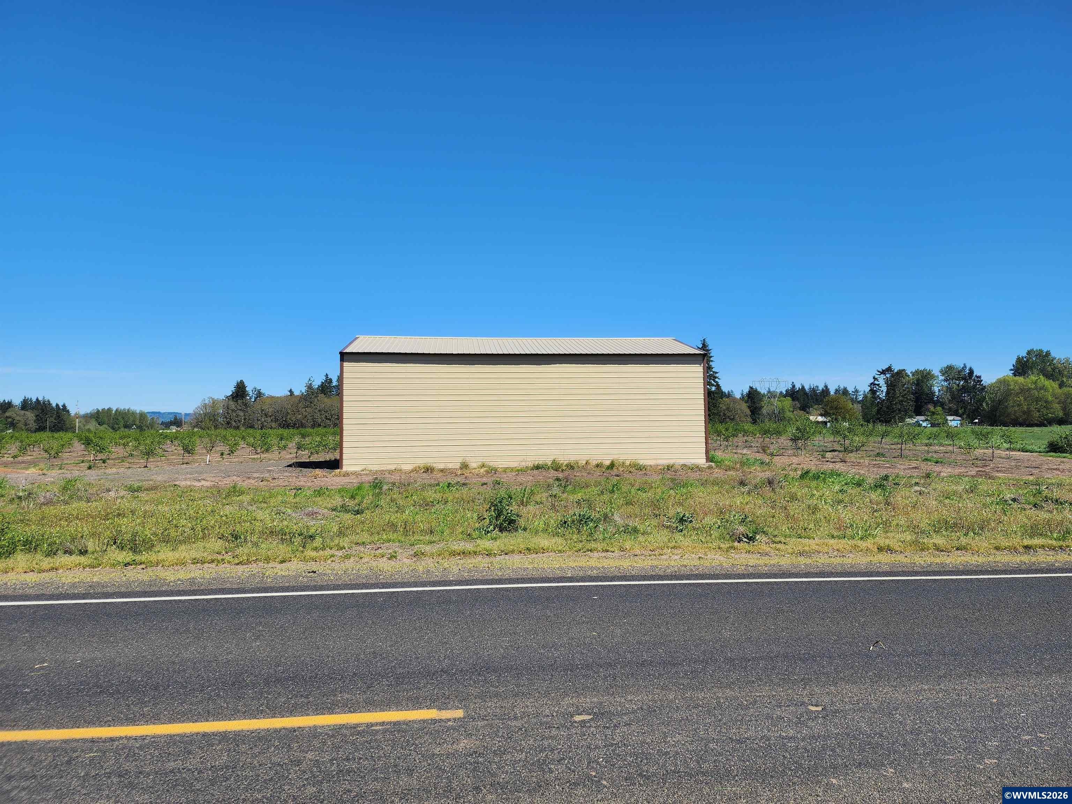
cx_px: 536
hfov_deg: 73.9
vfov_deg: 58.9
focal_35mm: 23
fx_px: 712
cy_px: 402
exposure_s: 1/1142
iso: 12
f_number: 1.8
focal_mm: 6.4
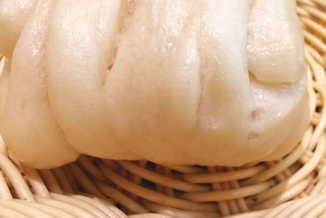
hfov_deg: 53.0
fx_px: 326
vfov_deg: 36.5
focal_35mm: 36
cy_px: 73
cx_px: 143
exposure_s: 1/50
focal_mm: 2.35
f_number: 2.2
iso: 320
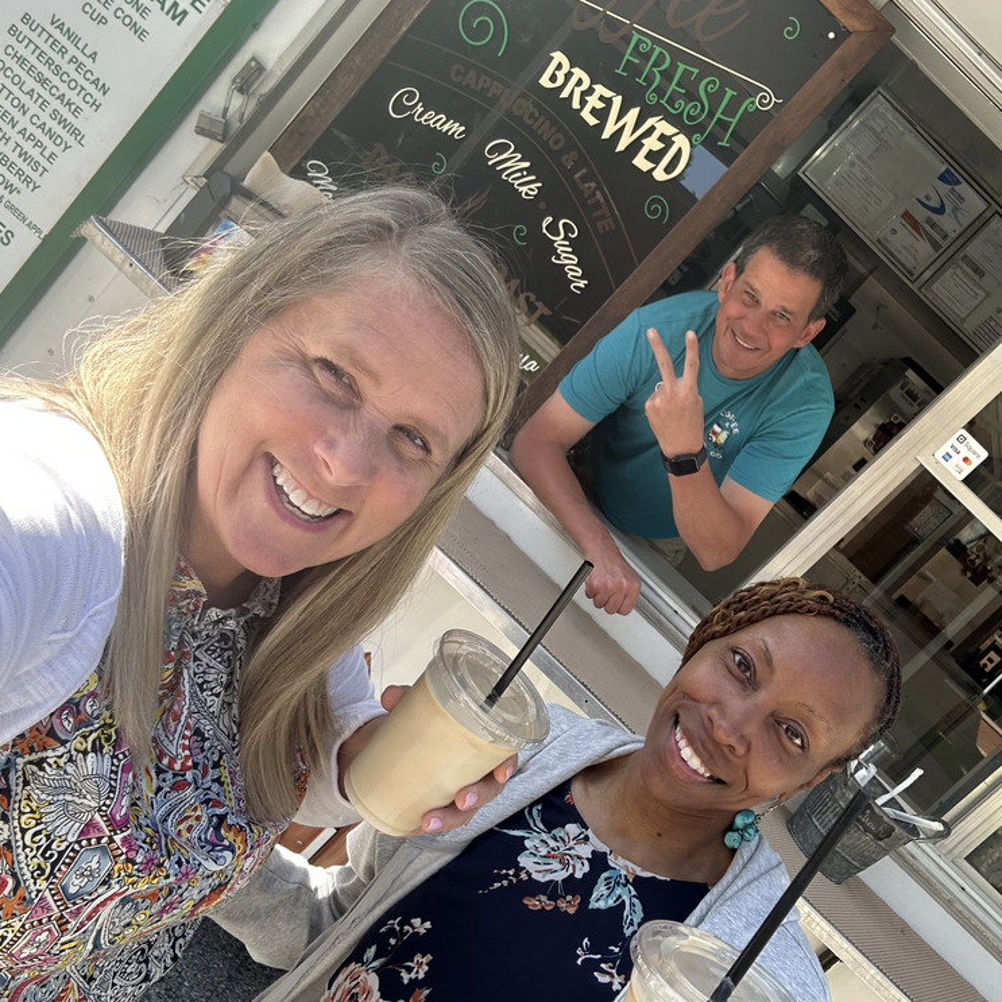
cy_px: 499
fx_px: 917
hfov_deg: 56.7
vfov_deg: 57.3
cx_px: 619
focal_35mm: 28
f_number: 1.9
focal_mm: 2.69
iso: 25
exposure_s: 1/218
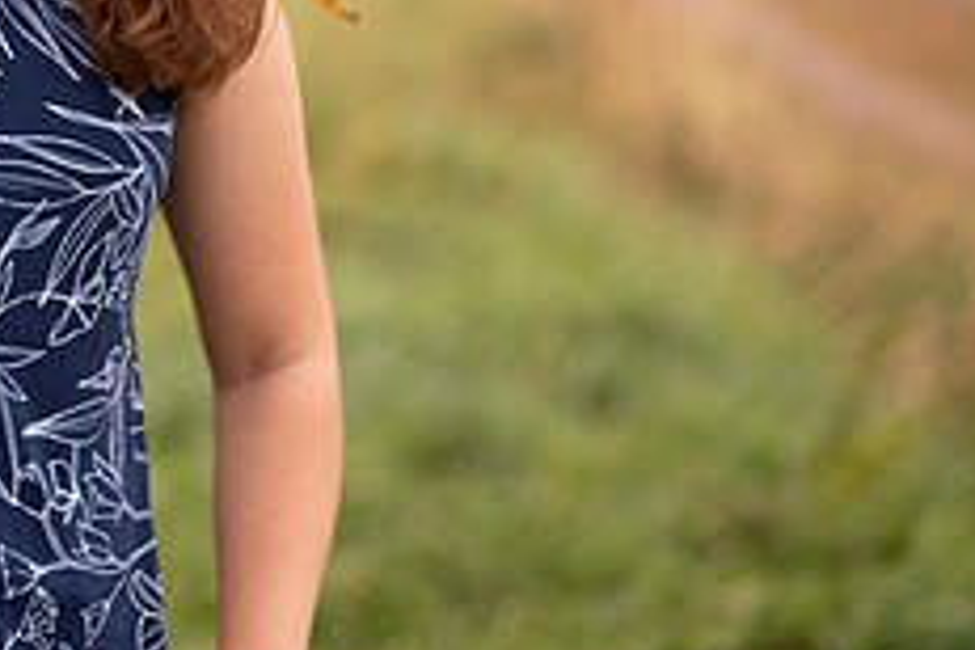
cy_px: -32
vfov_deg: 6.4
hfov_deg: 9.6
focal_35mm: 213
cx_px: -51
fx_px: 5768
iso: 160
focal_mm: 85
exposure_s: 1/250
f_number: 1.8
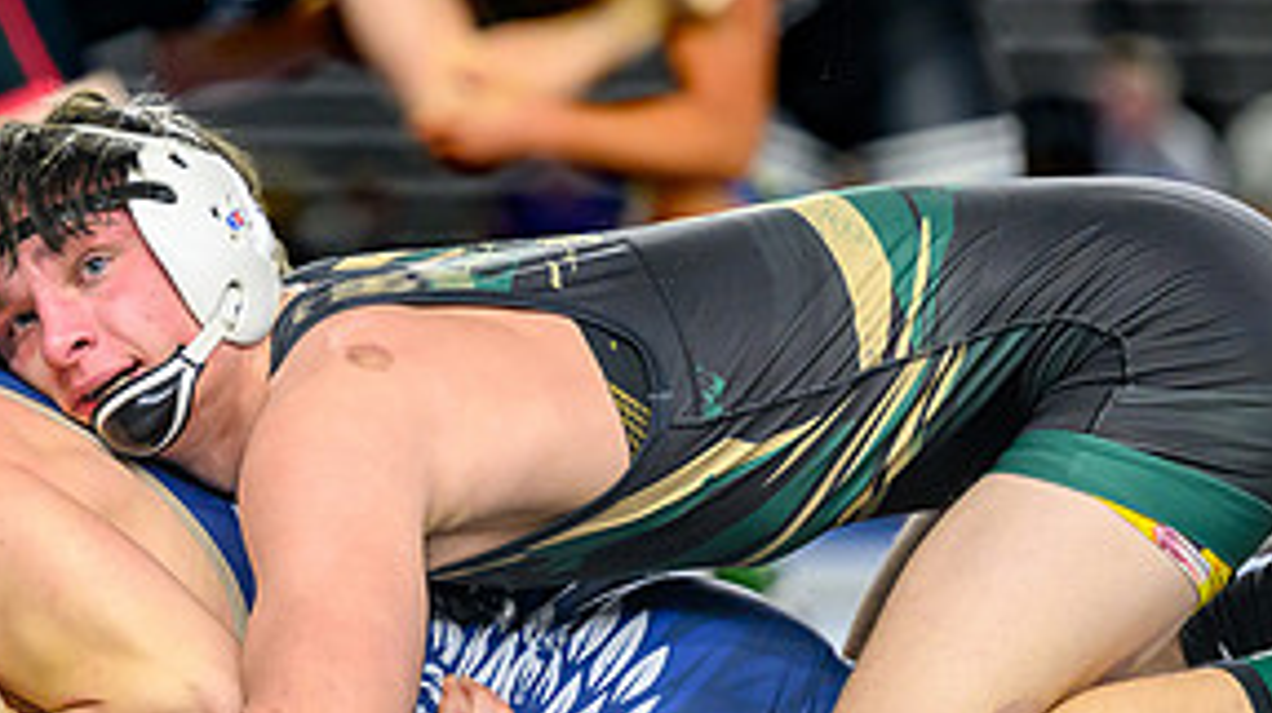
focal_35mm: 347
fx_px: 11696
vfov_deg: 3.5
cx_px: 287
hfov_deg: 6.2
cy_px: 469
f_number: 2.8
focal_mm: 150
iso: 2000
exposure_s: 1/800
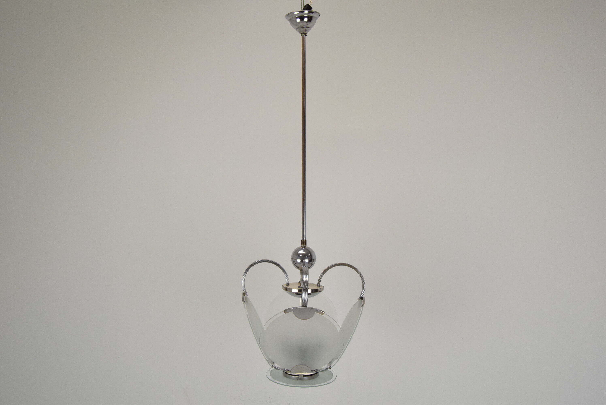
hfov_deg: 57.2
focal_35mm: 33
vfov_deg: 40.0
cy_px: 202
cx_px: 303
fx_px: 556
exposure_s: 1/400
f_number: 10
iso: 1600
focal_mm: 22
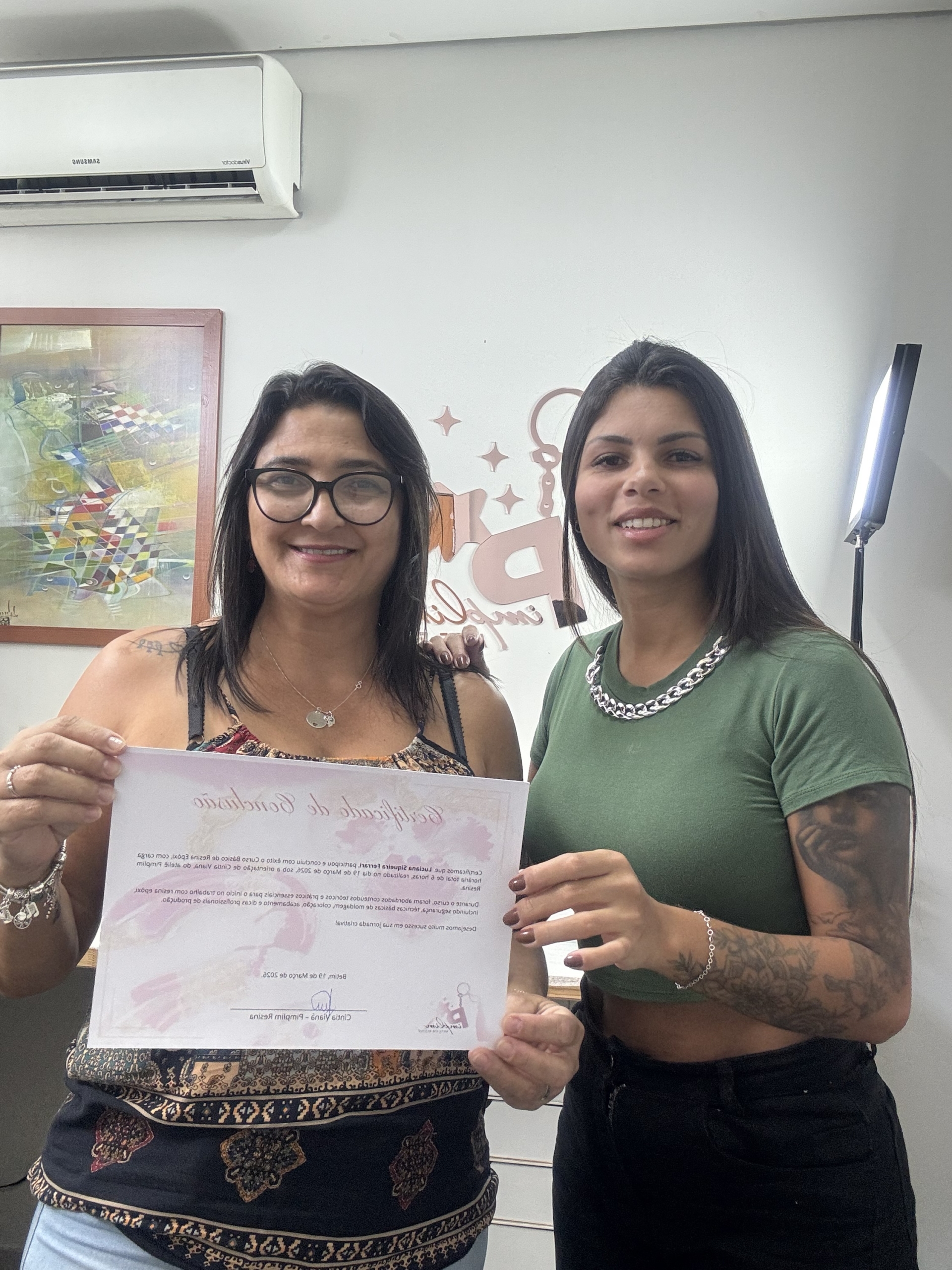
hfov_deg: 46.8
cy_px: 635
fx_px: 1100
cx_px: 476
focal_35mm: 30
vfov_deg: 60.0
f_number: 1.9
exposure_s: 1/60
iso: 64
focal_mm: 2.69
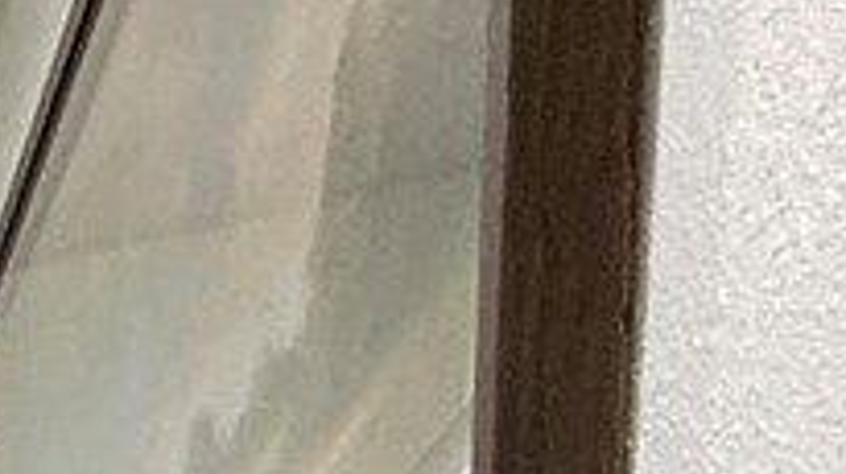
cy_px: 1603
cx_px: -1878
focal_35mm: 119
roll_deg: +1.6
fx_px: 2668
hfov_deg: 10.5
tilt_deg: -4.3
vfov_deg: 8.1
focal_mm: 2.22
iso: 200
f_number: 2.2
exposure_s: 1/60
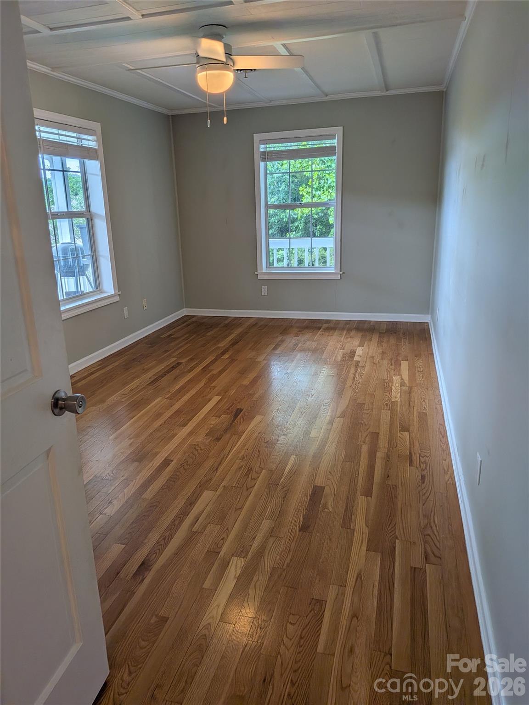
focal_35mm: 24
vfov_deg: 71.6
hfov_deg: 56.8
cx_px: 264
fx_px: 489
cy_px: 352
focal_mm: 4.53
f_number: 1.7
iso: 24
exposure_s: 1/307
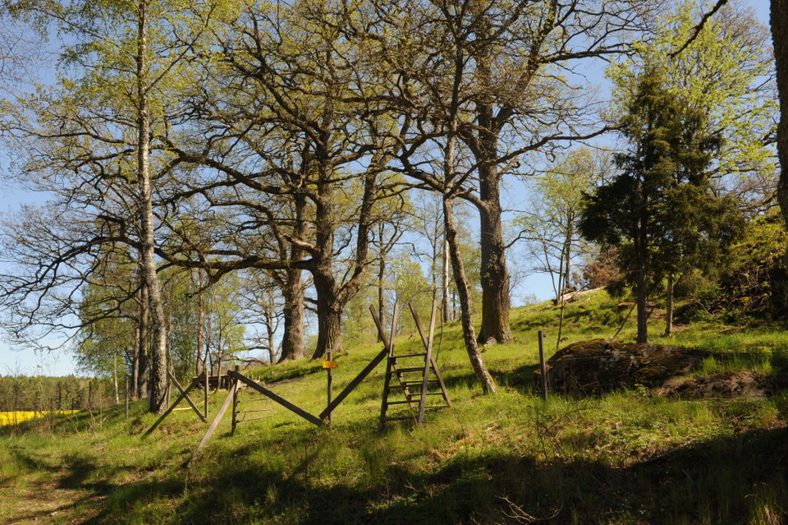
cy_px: 262
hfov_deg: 58.7
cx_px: 394
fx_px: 700
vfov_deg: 41.1
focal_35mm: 32
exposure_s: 1/125
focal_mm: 32
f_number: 20
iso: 640
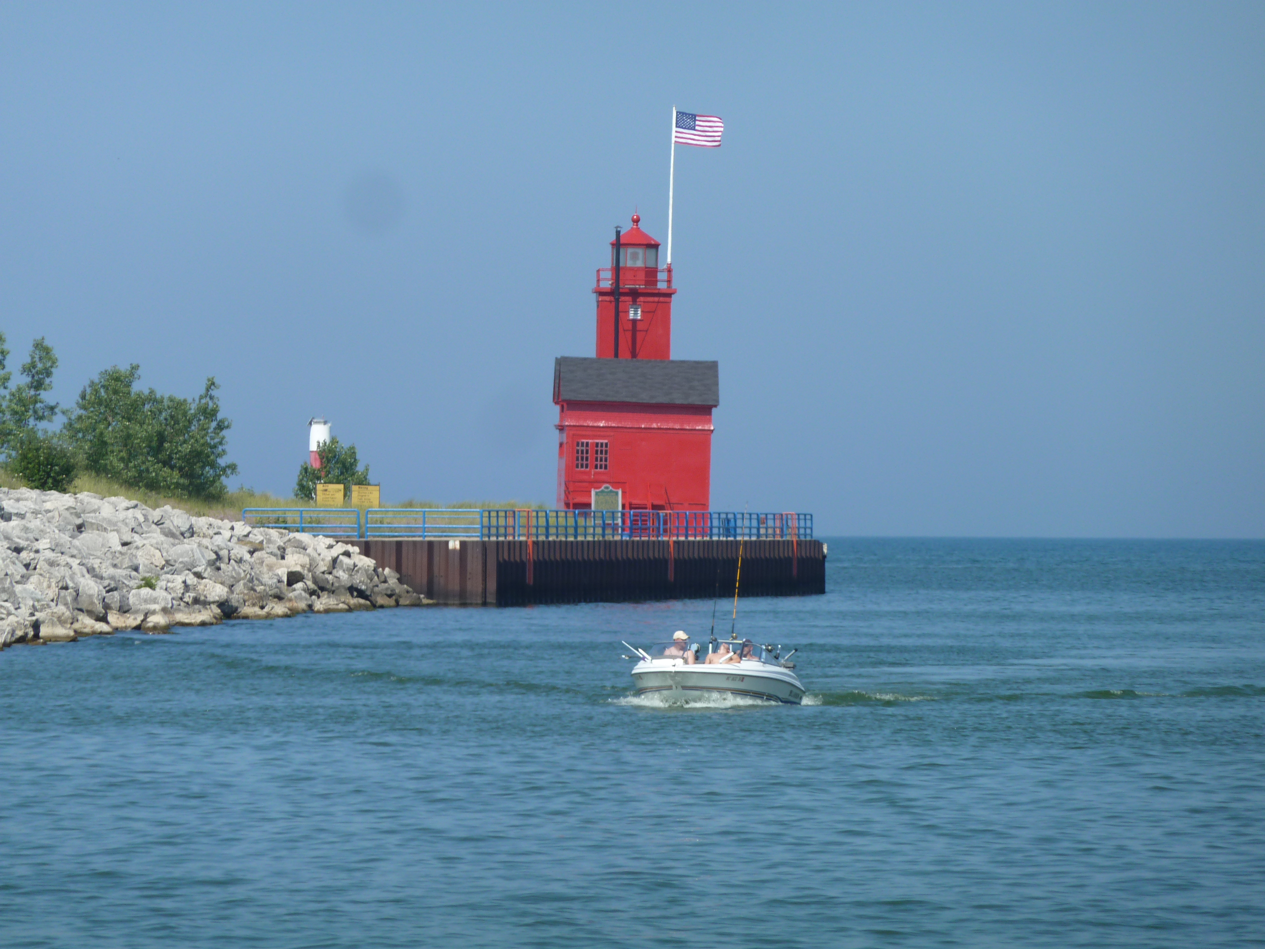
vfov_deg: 5.0
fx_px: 10963
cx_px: 632
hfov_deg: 6.6
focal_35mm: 300
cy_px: 474
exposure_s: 1/500
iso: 80
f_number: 4.9
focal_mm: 49.2
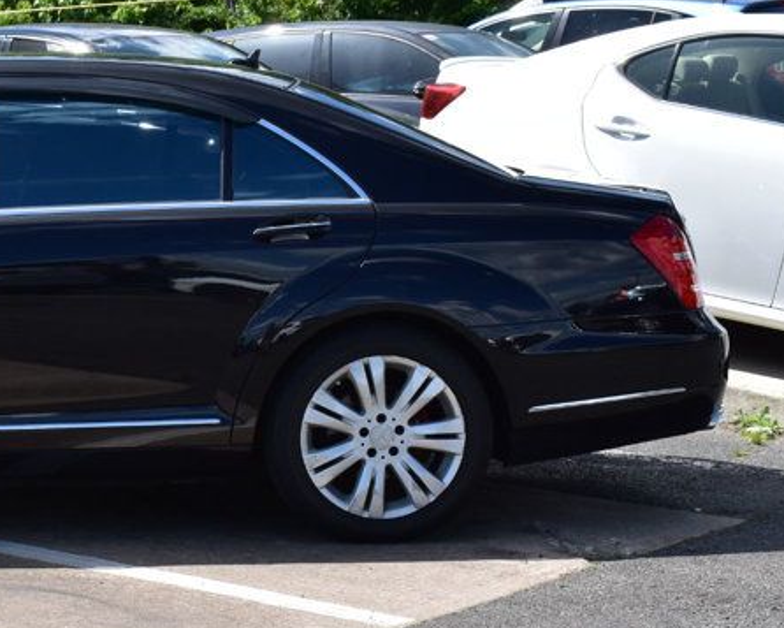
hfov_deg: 18.4
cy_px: 431
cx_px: -104
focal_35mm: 100
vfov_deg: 15.3
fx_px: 2323
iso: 400
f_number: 11
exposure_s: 1/500
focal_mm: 31
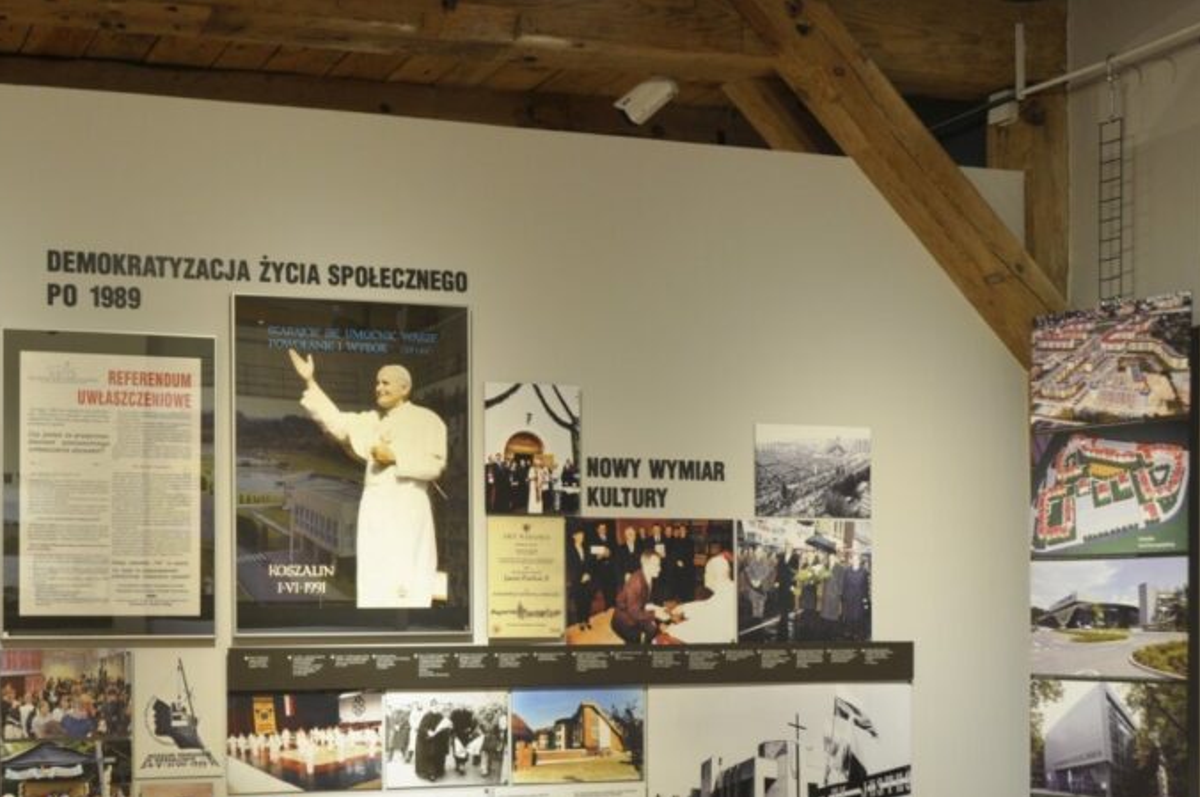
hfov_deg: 38.8
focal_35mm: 50
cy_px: 603
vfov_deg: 26.6
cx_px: 325
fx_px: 1665
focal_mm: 22
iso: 250
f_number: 8
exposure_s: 1/13
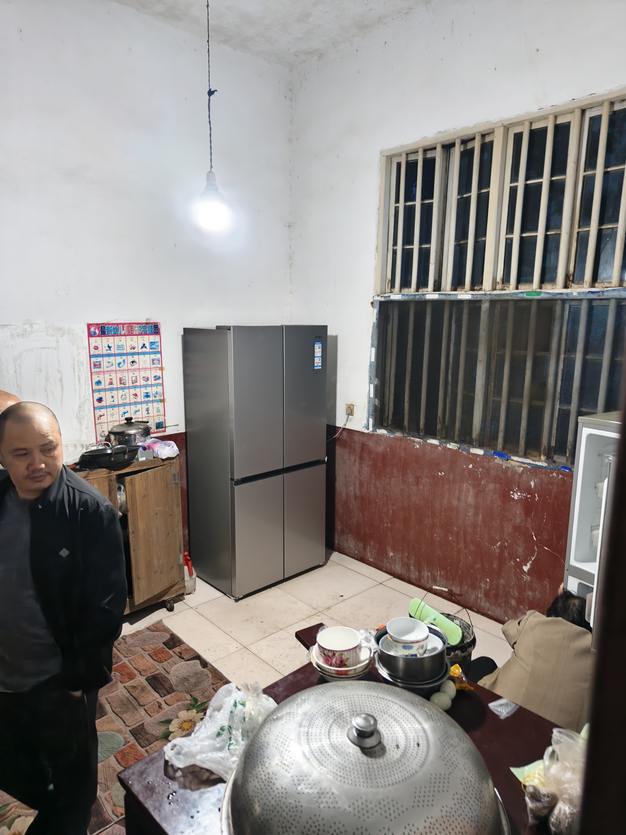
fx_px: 555
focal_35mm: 23
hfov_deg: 58.9
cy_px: 418
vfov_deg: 73.9
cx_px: 313
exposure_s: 1/50
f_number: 1.8
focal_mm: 8.67
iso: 2000
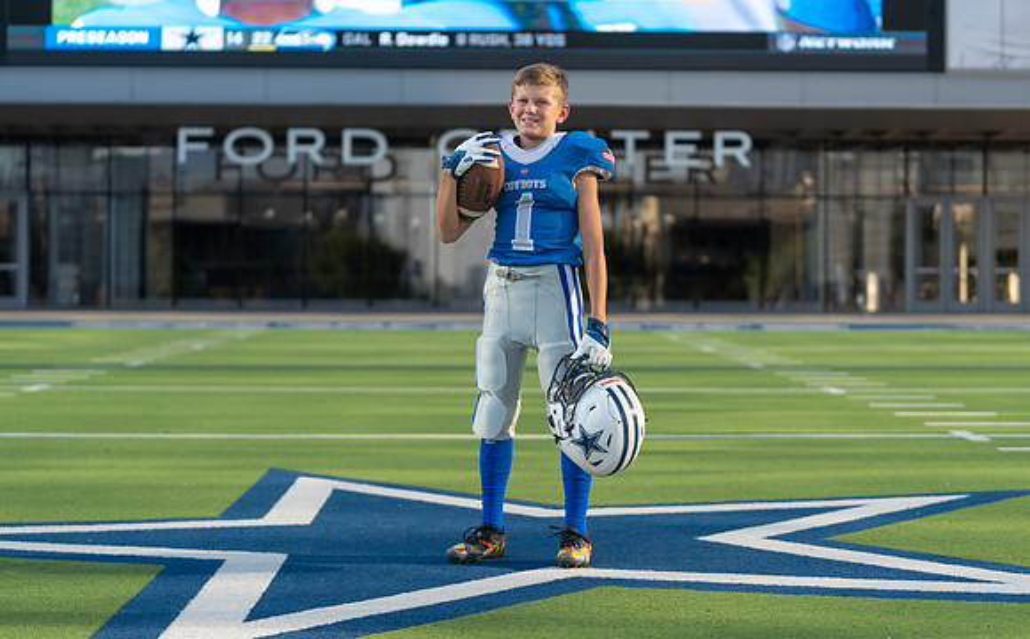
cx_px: 538
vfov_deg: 17.0
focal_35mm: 77
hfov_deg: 27.0
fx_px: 2145
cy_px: 280
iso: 100
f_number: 2.8
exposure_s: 1/640
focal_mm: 70
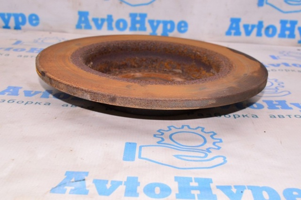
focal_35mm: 44
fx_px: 363
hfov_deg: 45.0
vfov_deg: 30.8
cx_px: 150
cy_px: 100
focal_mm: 29
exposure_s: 1/125
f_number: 8
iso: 1600
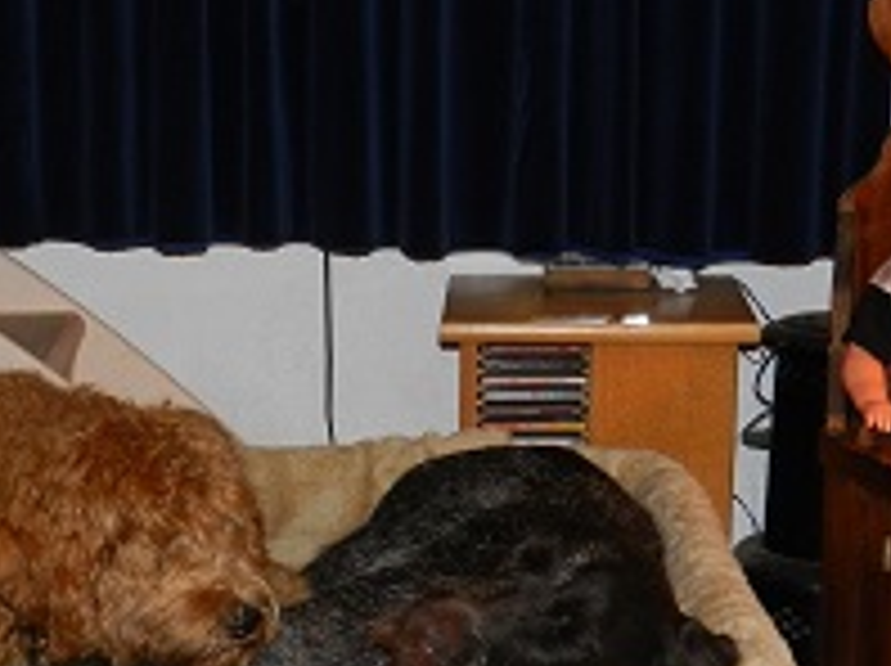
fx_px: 2391
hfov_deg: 20.9
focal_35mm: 93
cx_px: 207
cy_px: 585
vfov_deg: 15.7
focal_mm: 8.1
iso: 400
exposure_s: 1/8
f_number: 4.2
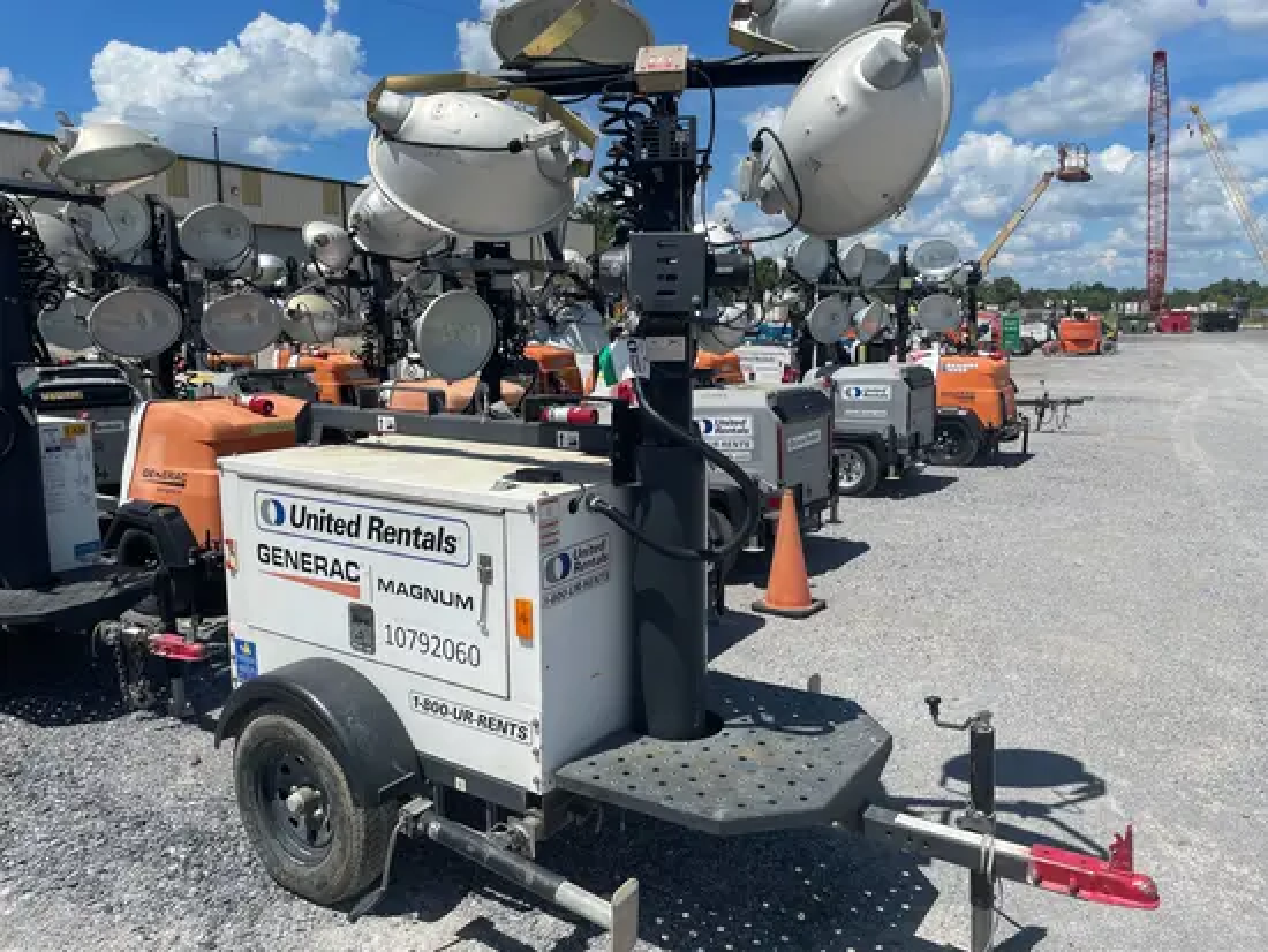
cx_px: 634
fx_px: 953
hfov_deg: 67.3
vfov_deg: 53.1
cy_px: 476
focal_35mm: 26
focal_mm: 4.2
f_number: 1.6
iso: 32
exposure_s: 1/6135
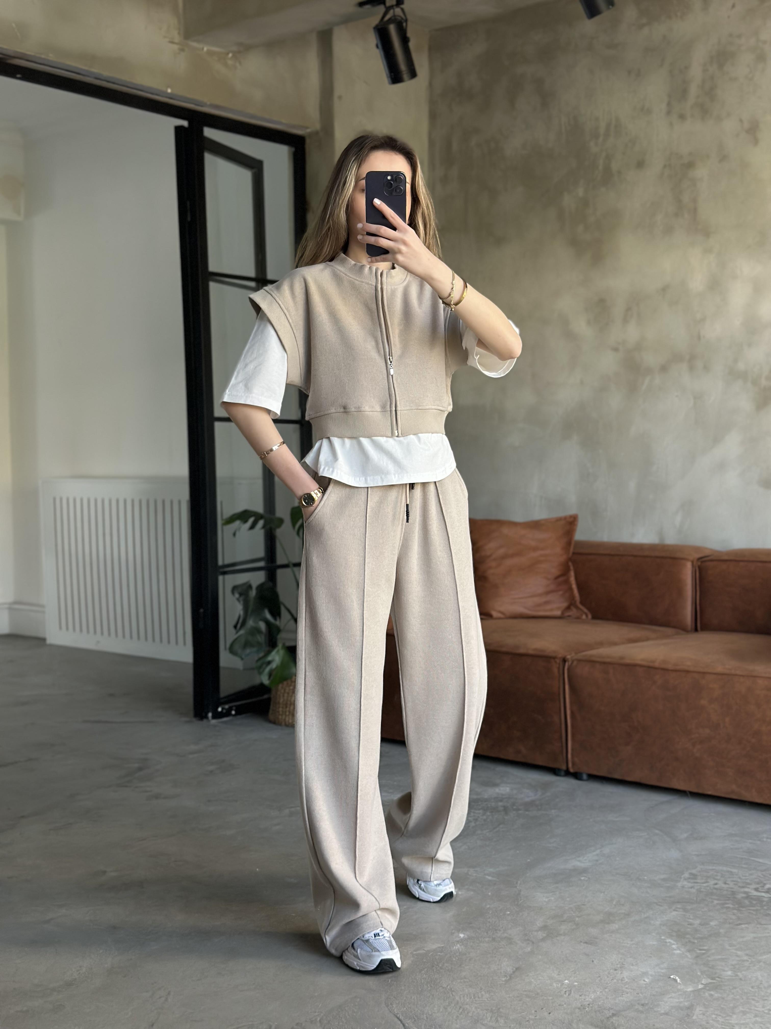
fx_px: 1425
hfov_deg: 30.3
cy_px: 514
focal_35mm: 48
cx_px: 386
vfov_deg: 39.7
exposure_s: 1/60
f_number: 1.78
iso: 160
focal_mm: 6.86
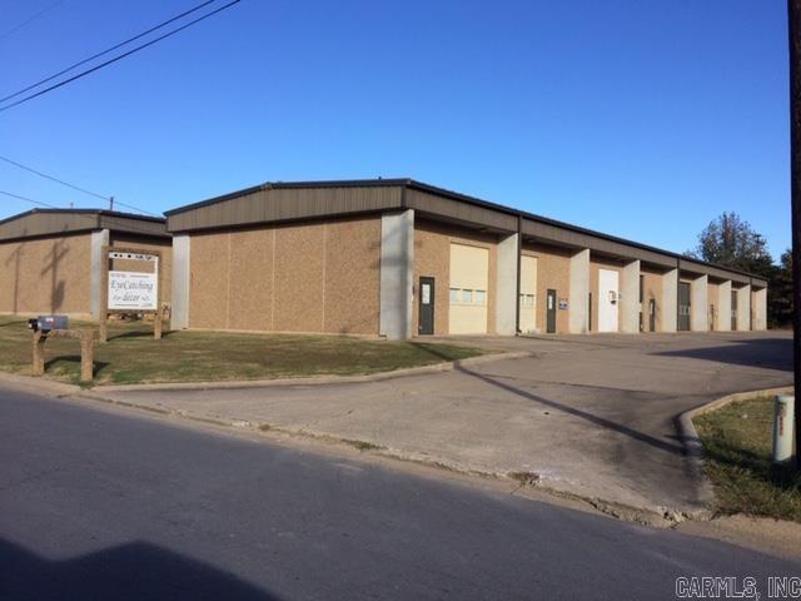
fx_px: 671
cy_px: 300
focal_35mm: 29
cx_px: 400
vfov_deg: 48.2
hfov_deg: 61.7
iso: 32
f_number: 2.2
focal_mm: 4.15
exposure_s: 1/1642
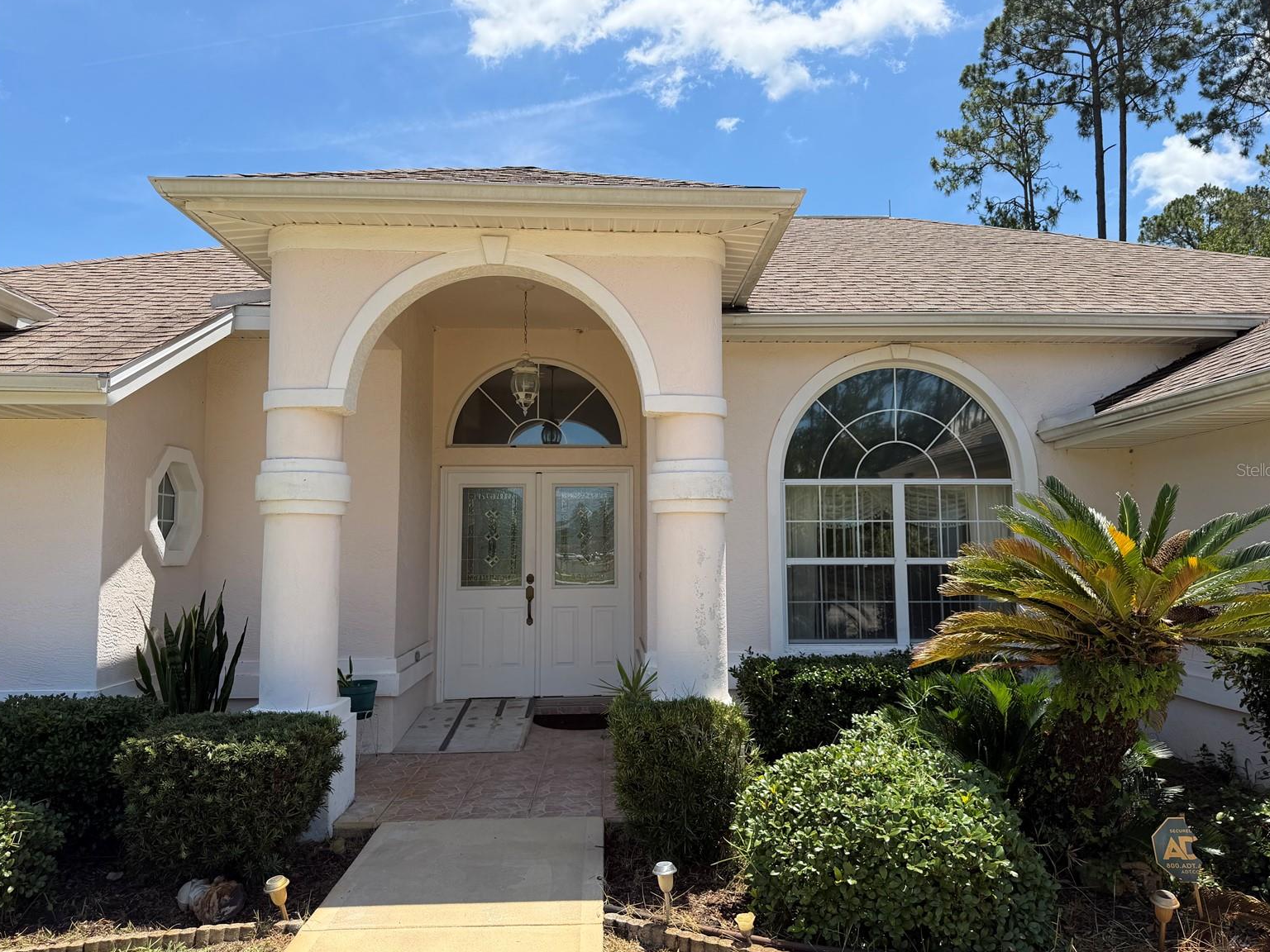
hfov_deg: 69.4
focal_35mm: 25
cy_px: 469
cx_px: 653
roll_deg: +0.8
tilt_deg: +5.5
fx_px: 917
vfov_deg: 54.9
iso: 80
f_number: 1.78
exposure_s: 1/3021
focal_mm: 6.76
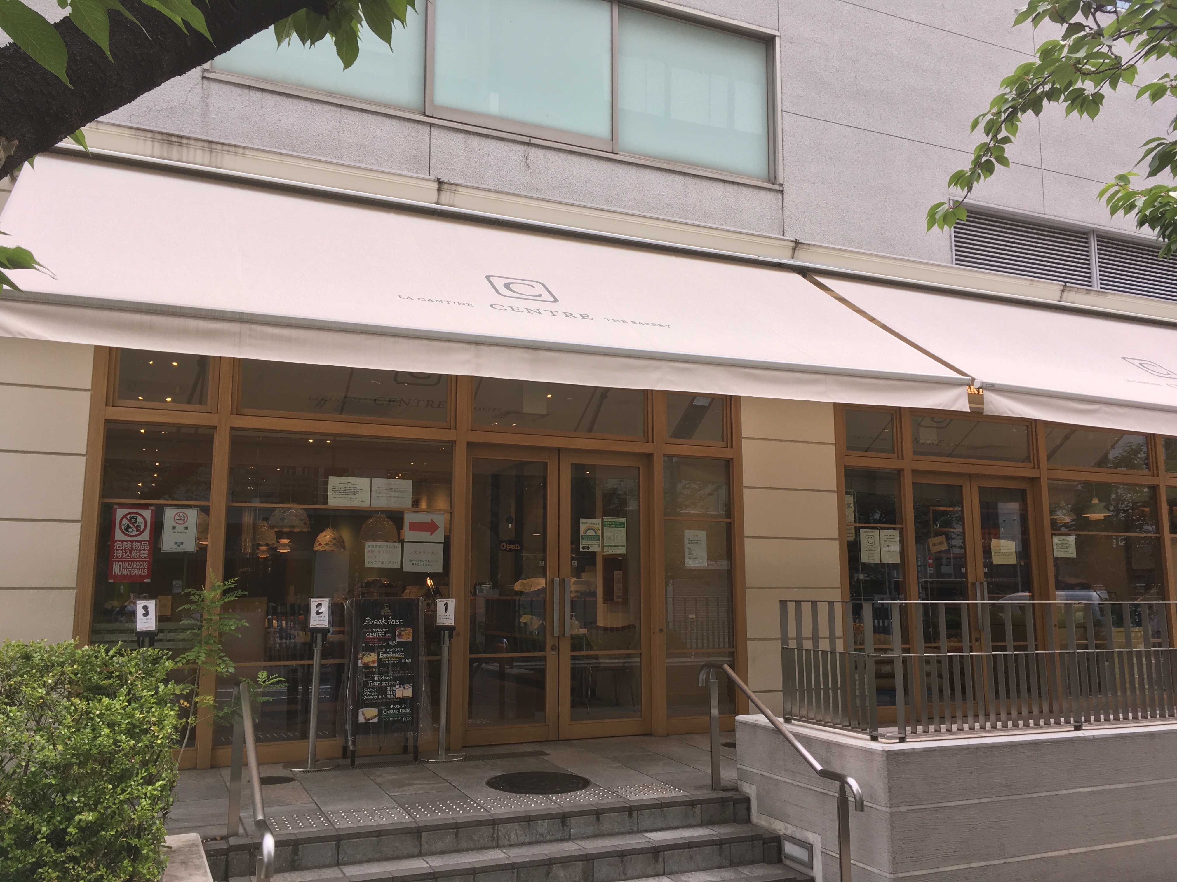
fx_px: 986
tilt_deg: +7.3
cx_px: 588
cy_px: 441
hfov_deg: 61.7
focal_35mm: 29
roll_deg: +0.1
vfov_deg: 48.2
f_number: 2.2
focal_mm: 4.15
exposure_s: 1/232
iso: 25
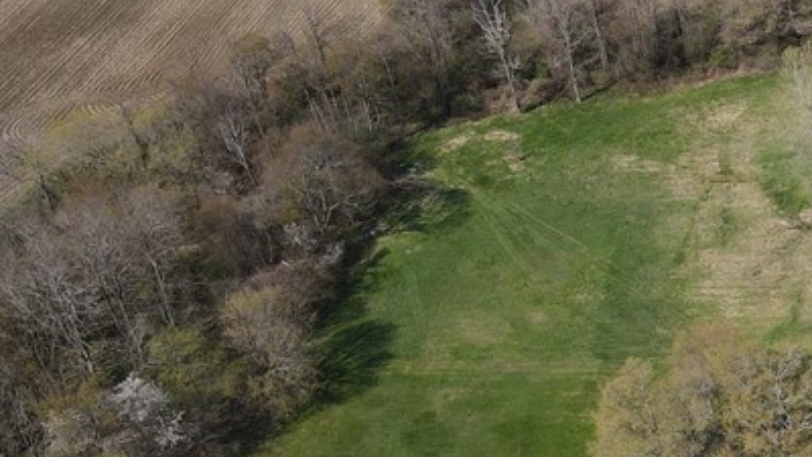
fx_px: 1443
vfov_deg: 17.9
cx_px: 966
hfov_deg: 27.7
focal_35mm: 67
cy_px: 355
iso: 100
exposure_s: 1/640
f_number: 2.8
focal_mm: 4.5
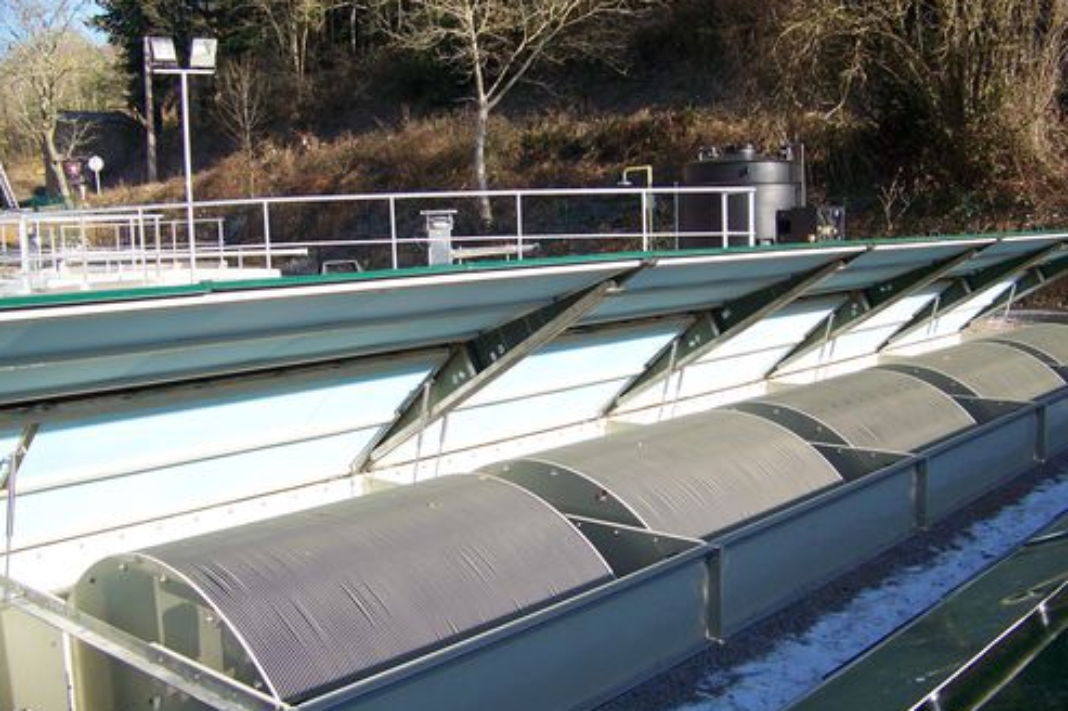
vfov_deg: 35.0
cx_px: 535
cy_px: 328
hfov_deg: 50.7
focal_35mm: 38
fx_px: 1127
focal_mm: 5.85
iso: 64
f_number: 2.8
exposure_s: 1/400
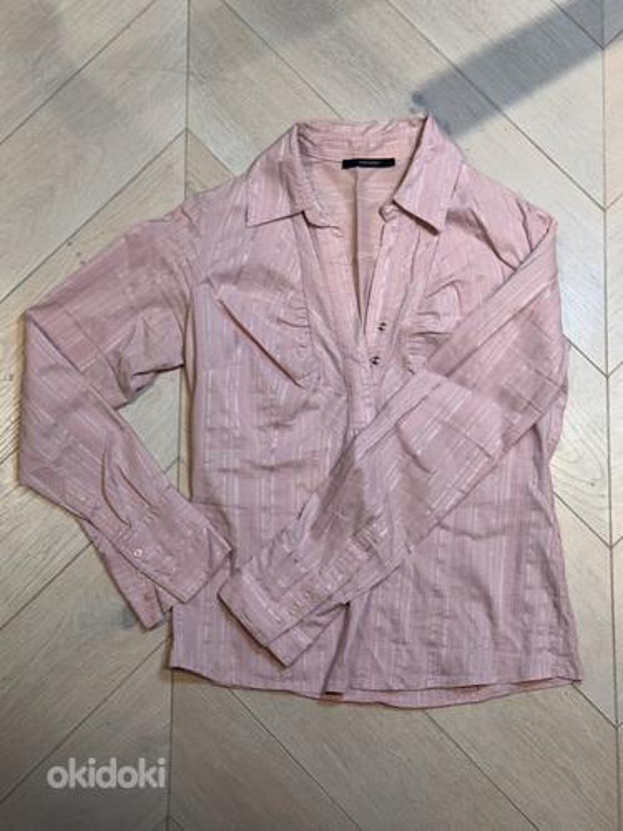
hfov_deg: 30.3
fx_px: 1152
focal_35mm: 48
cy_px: 416
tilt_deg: -81.0
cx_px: 312
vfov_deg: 39.7
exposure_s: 1/50
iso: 50
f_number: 1.78
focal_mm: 6.76
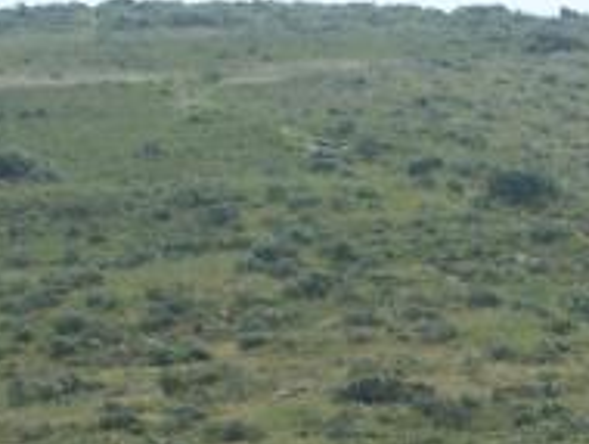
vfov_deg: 4.0
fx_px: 6235
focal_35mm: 366
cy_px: 742
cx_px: 868
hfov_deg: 5.4
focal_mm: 21.51
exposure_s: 1/500
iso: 100
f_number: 6.7
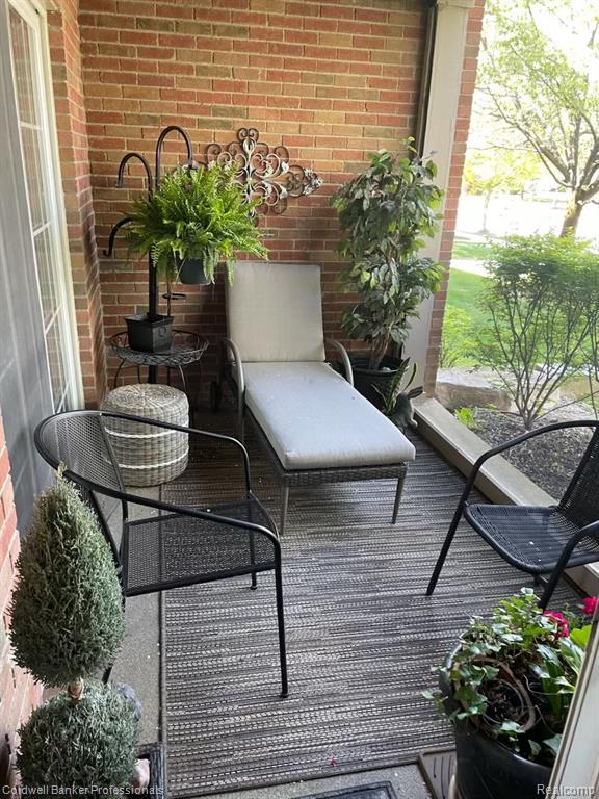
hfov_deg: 53.1
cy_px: 400
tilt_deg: -22.2
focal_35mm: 26
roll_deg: -2.7
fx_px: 600
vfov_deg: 67.3
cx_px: 300
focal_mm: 4.2
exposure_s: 1/60
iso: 160
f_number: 1.6
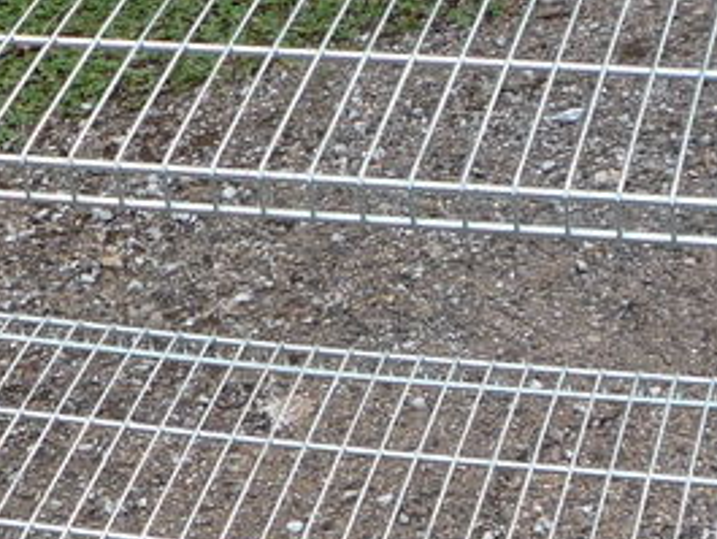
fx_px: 2342
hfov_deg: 17.4
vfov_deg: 13.1
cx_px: 373
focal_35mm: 113
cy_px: 274
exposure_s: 1/60
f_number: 3.3
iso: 100
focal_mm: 5.2
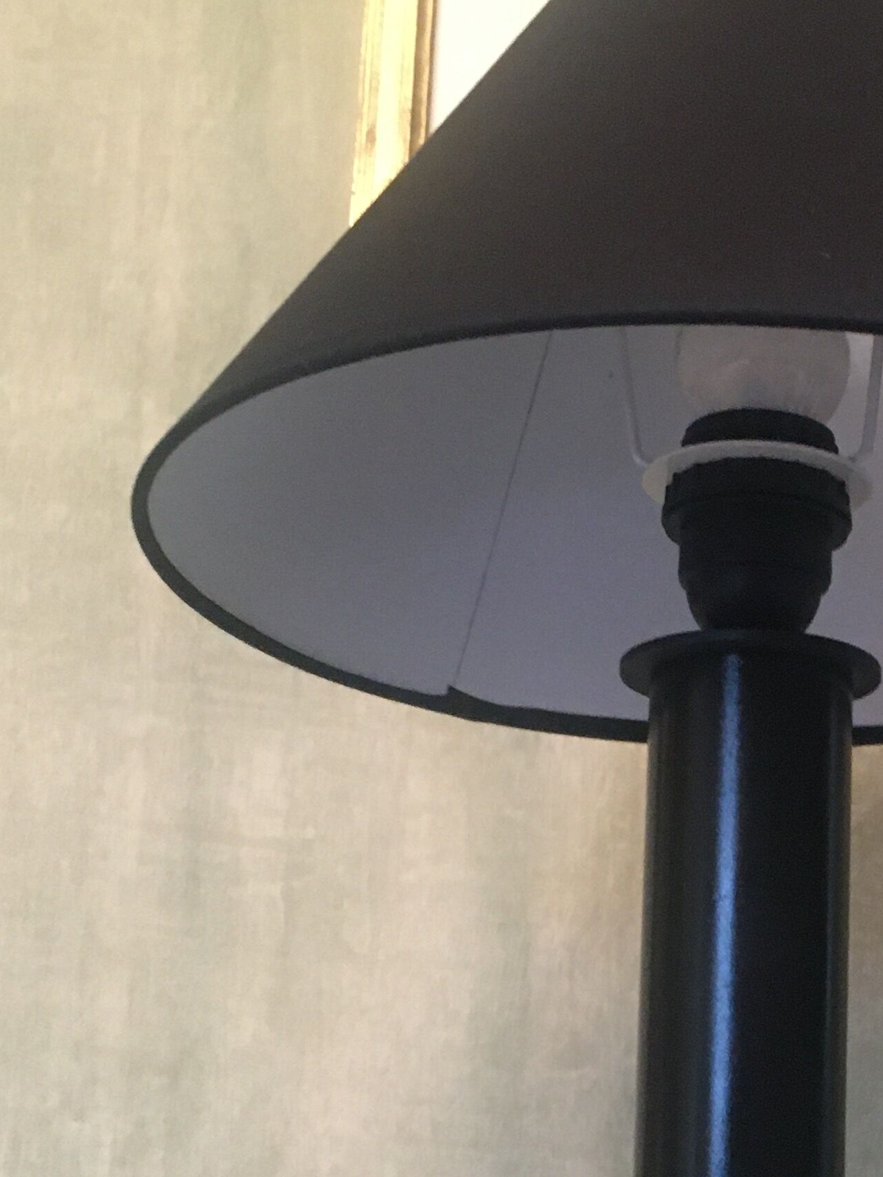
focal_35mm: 69
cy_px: 867
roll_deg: -2.4
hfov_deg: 20.9
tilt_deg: +11.8
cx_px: 781
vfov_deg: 27.8
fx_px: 2347
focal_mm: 4.15
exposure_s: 1/33
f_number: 2.2
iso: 250
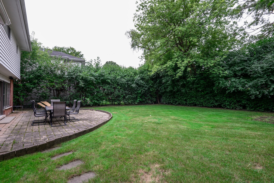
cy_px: 92
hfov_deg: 96.7
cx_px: 137
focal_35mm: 16
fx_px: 122
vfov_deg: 73.8
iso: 200
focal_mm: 16
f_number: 8
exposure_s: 1/50
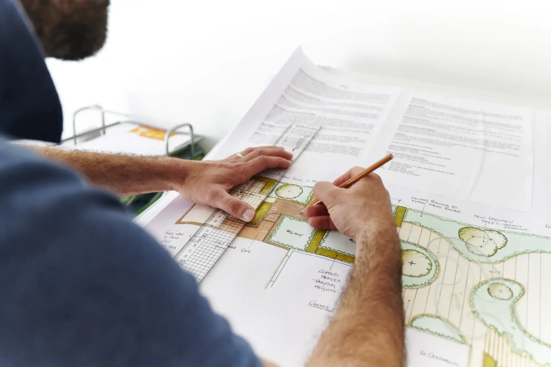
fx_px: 490
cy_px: 184
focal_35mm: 32
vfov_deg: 41.1
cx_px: 276
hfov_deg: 58.7
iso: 200
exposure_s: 1/80
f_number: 4
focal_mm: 32
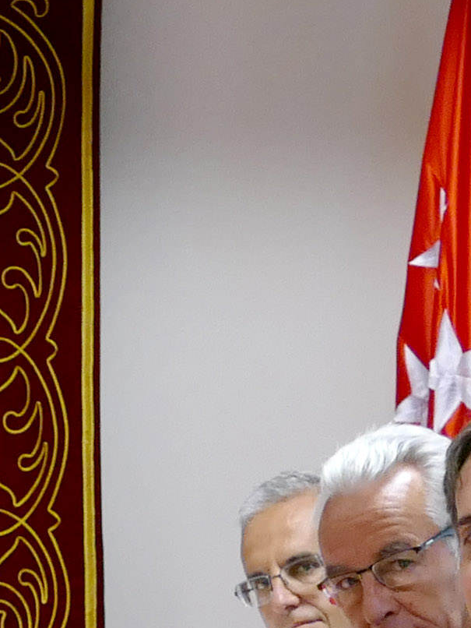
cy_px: 1113
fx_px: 4497
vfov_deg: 7.7
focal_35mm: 248
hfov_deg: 6.0
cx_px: -156
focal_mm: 13.97
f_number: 3.1
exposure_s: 1/60
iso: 400
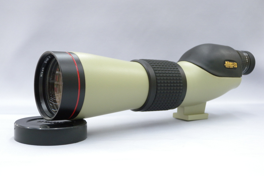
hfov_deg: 40.3
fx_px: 359
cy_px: 86
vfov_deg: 27.5
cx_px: 132
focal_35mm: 49
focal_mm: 10
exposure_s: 1/64.2
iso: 280
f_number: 3.5
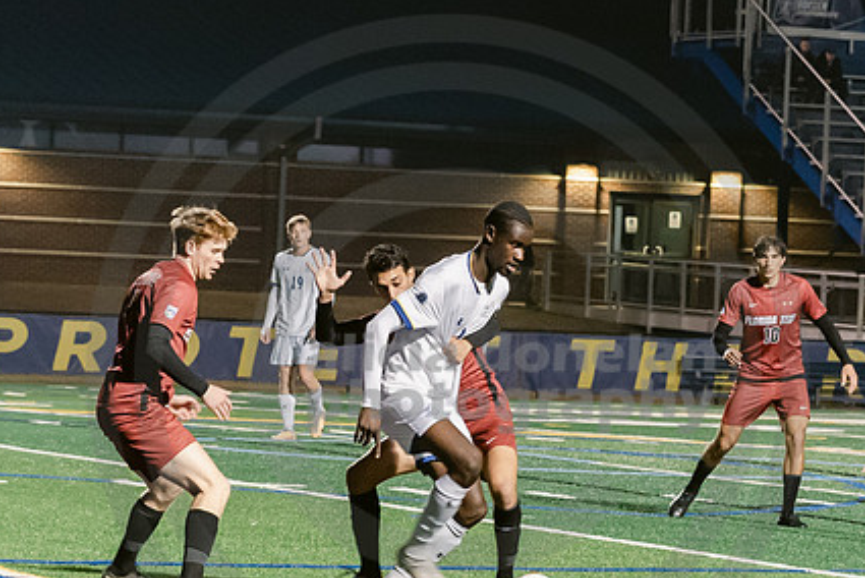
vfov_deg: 6.0
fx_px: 5506
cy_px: 419
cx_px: 315
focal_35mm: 229
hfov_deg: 9.0
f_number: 4
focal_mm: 70
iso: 2500
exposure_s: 1/250
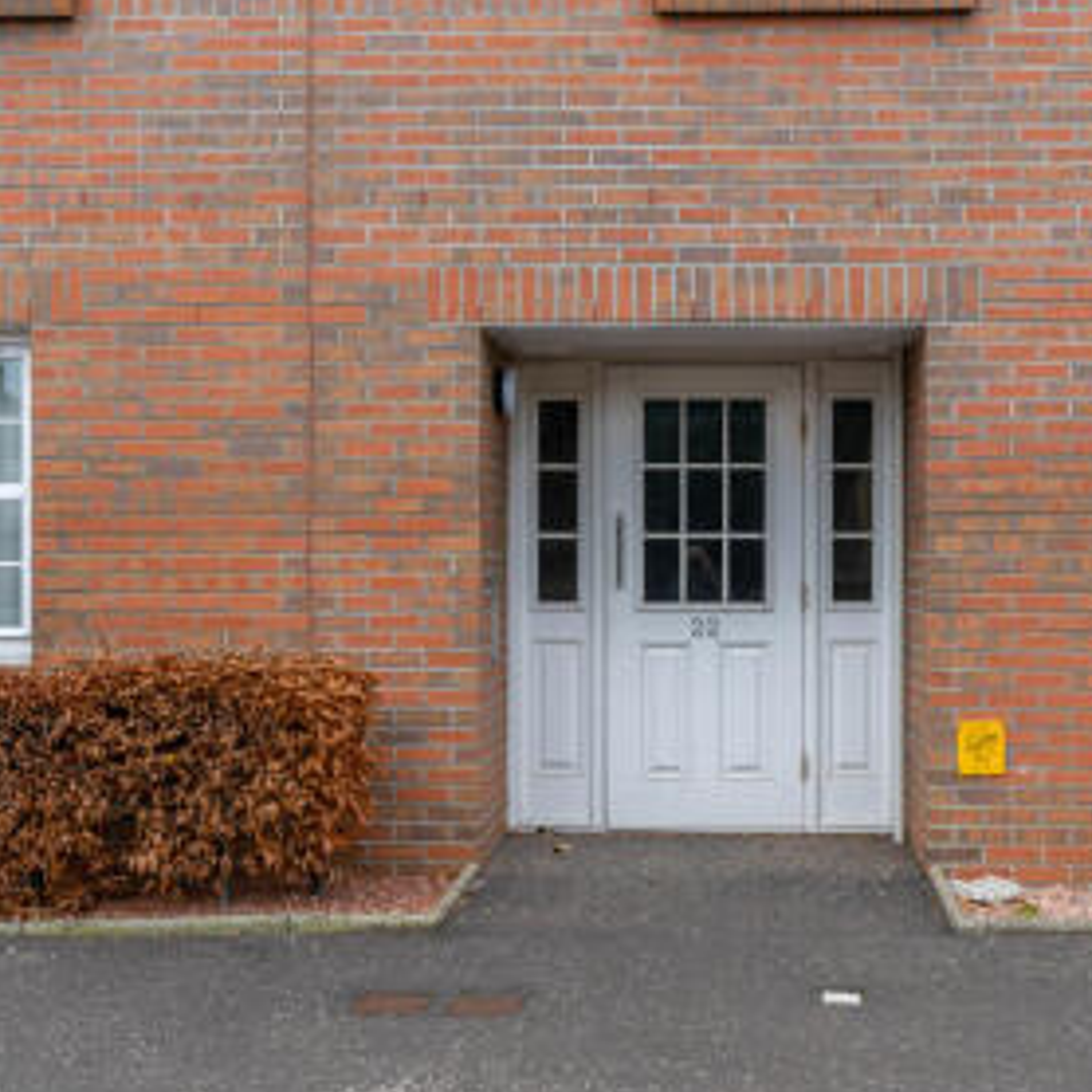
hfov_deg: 33.3
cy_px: 607
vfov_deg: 33.4
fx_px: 1820
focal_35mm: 51
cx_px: 672
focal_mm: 35
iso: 200
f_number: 4
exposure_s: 1/160
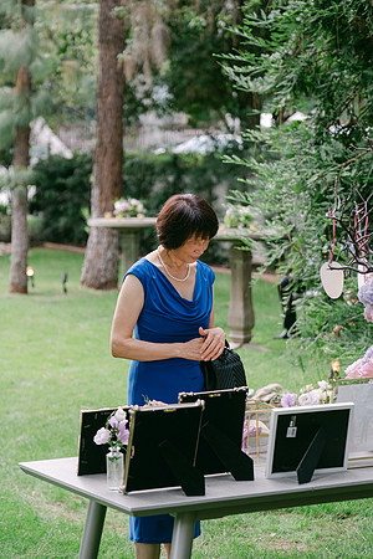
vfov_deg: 19.1
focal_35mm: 107
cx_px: 186
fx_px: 1663
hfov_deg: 12.8
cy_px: 280
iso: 250
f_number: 2.8
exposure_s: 1/125
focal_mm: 71.5
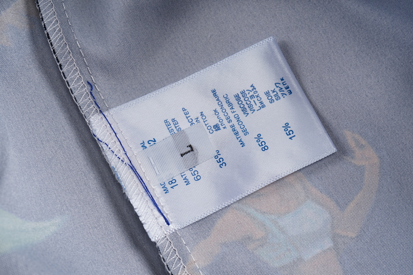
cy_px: 138
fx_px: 573
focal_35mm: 50
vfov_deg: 26.9
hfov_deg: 39.6
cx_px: 206
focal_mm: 50
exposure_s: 1/80
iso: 160
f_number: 11
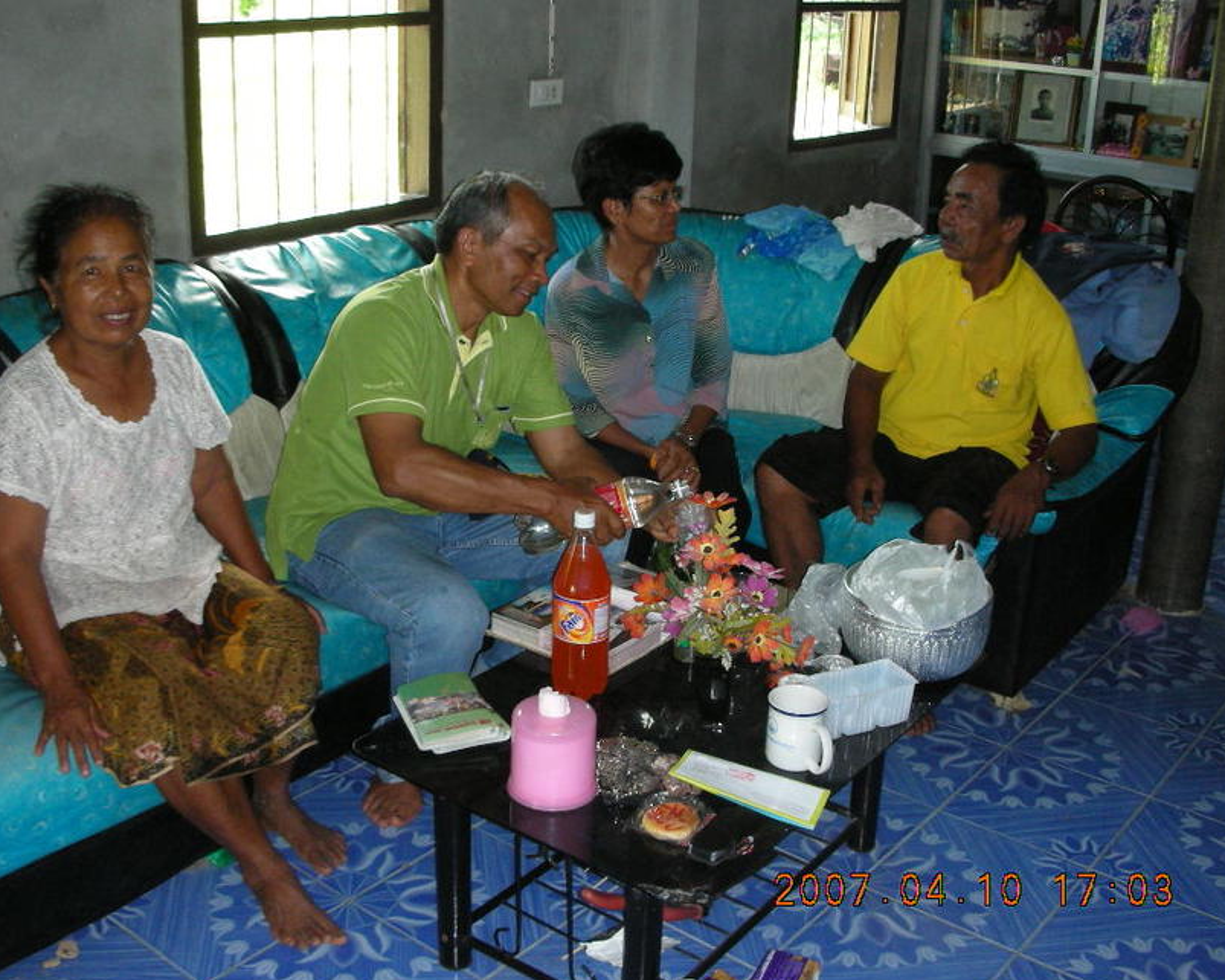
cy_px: 465
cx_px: 567
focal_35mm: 40
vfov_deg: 37.3
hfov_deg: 45.8
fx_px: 1450
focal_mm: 5.8
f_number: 3
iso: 152
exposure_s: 1/60.1
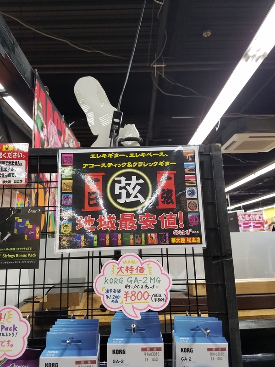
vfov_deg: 67.3
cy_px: 184
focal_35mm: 26
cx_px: 138
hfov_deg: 53.1
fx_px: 275
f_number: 1.7
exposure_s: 1/60
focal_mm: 4.2
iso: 80
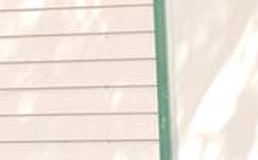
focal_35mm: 159
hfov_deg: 12.8
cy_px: -113
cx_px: 324
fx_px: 1116
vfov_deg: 8.0
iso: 100
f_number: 3
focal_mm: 4.3
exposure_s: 1/160
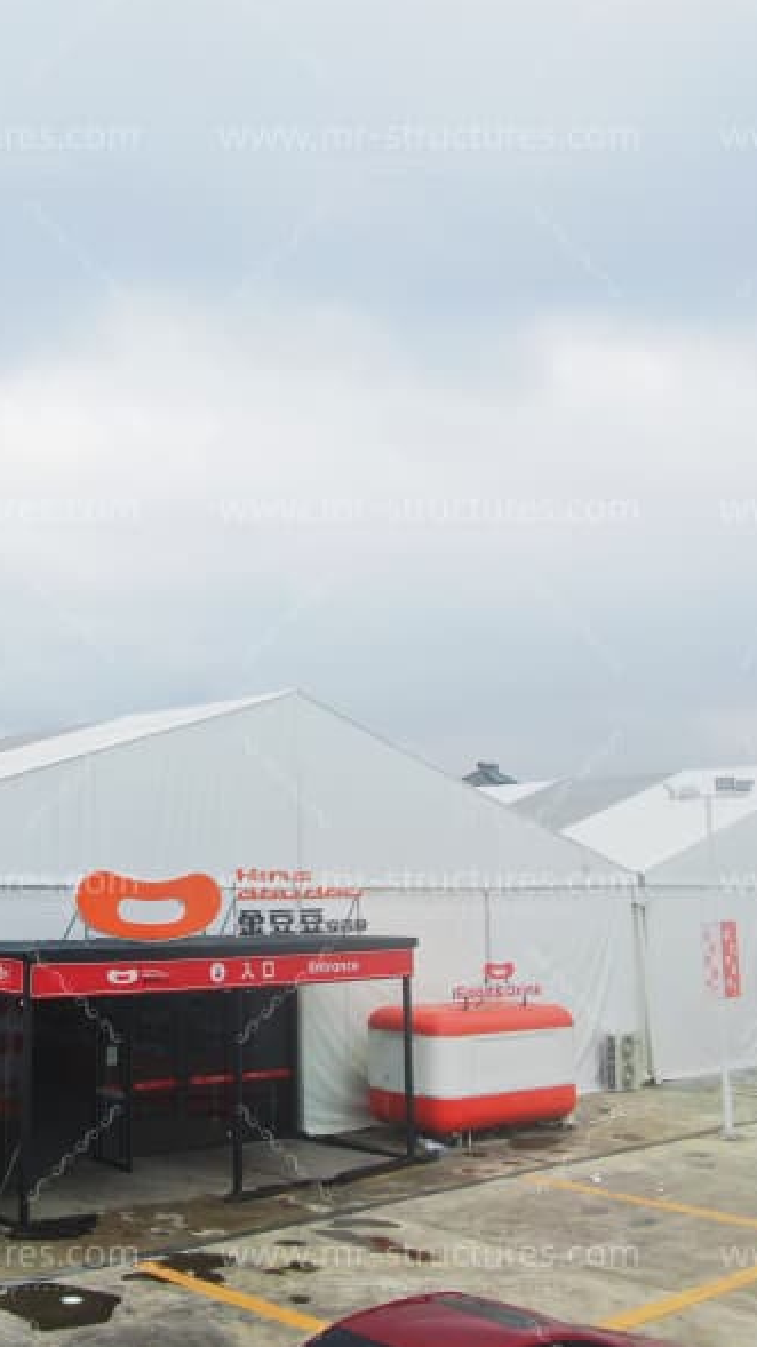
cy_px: 672
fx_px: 1321
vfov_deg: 54.0
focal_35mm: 37
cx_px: 133
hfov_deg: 31.0
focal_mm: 4.48
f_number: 2.8
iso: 100
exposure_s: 1/1000
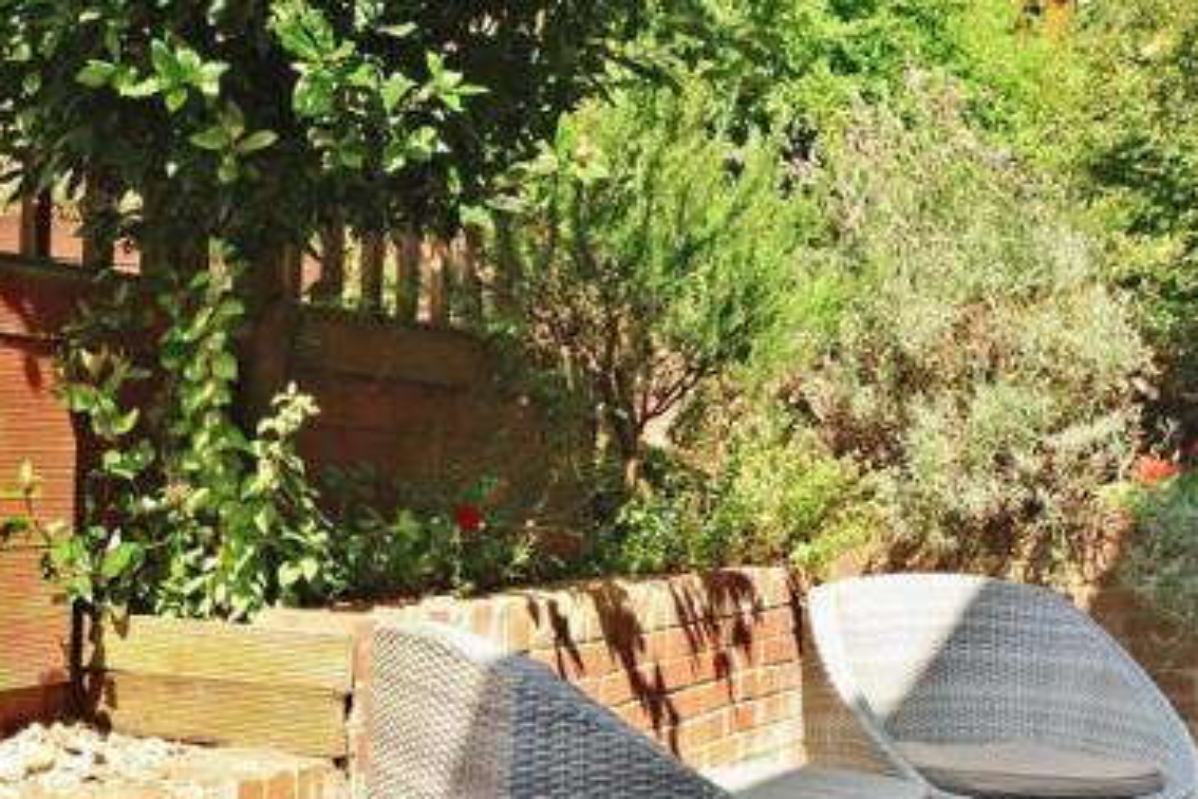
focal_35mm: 52
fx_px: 1730
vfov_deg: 26.0
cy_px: 464
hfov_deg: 37.9
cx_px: 422
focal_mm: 20
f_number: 8
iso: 200
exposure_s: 1/80
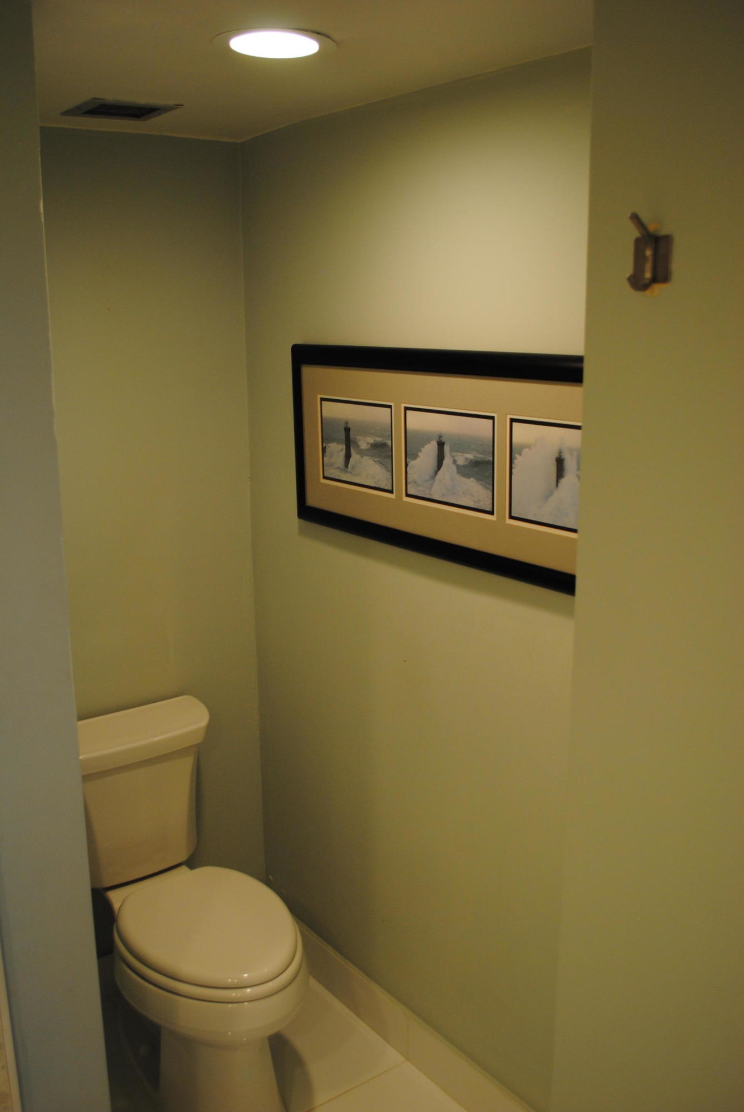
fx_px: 1020
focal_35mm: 33
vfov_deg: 57.2
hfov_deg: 40.1
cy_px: 556
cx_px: 372
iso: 200
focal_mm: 22
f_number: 4
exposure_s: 1/60
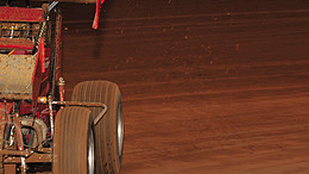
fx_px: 1761
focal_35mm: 215
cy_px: 46
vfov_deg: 5.6
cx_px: -15
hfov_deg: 9.9
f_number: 9
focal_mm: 92
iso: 800
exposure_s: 1/320
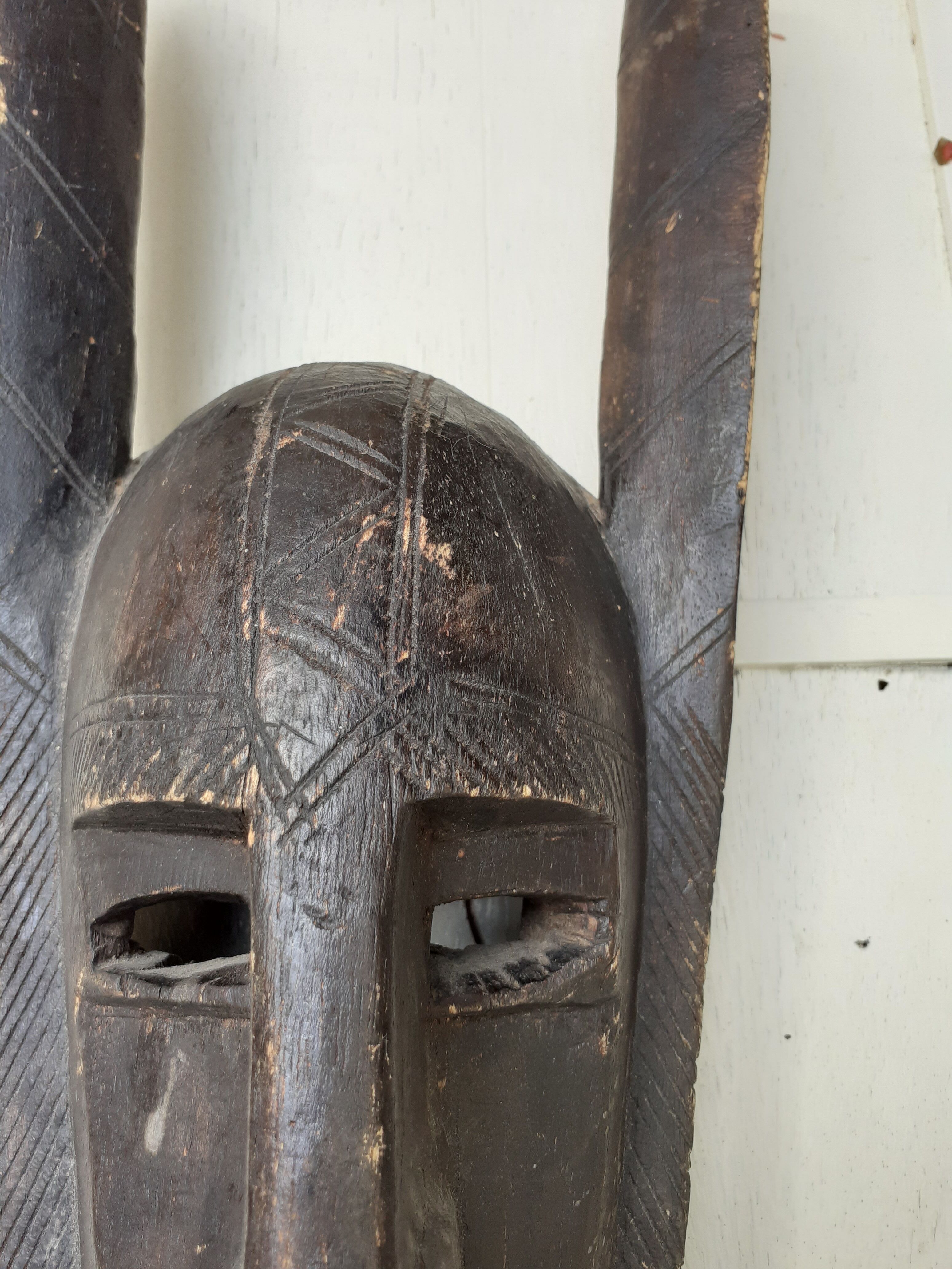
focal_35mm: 27
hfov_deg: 51.4
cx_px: 476
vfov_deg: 65.3
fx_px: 990
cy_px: 634
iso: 40
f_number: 1.9
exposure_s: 1/416
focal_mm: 3.6
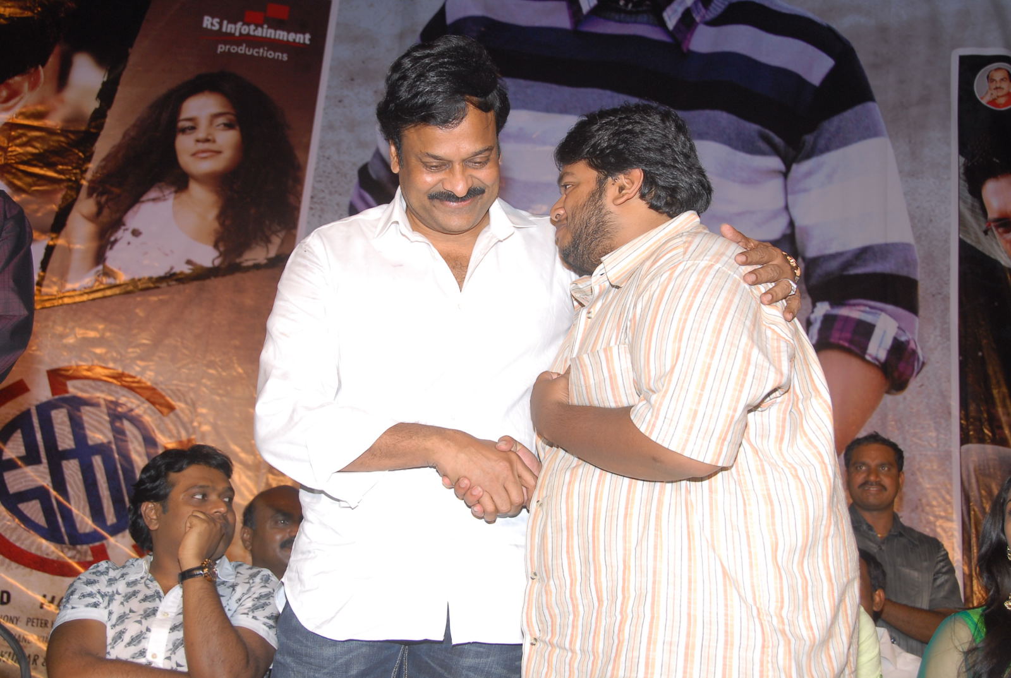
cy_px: 339
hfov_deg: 38.8
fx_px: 1435
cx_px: 506
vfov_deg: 26.6
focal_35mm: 51
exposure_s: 1/125
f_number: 6.3
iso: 320
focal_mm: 34
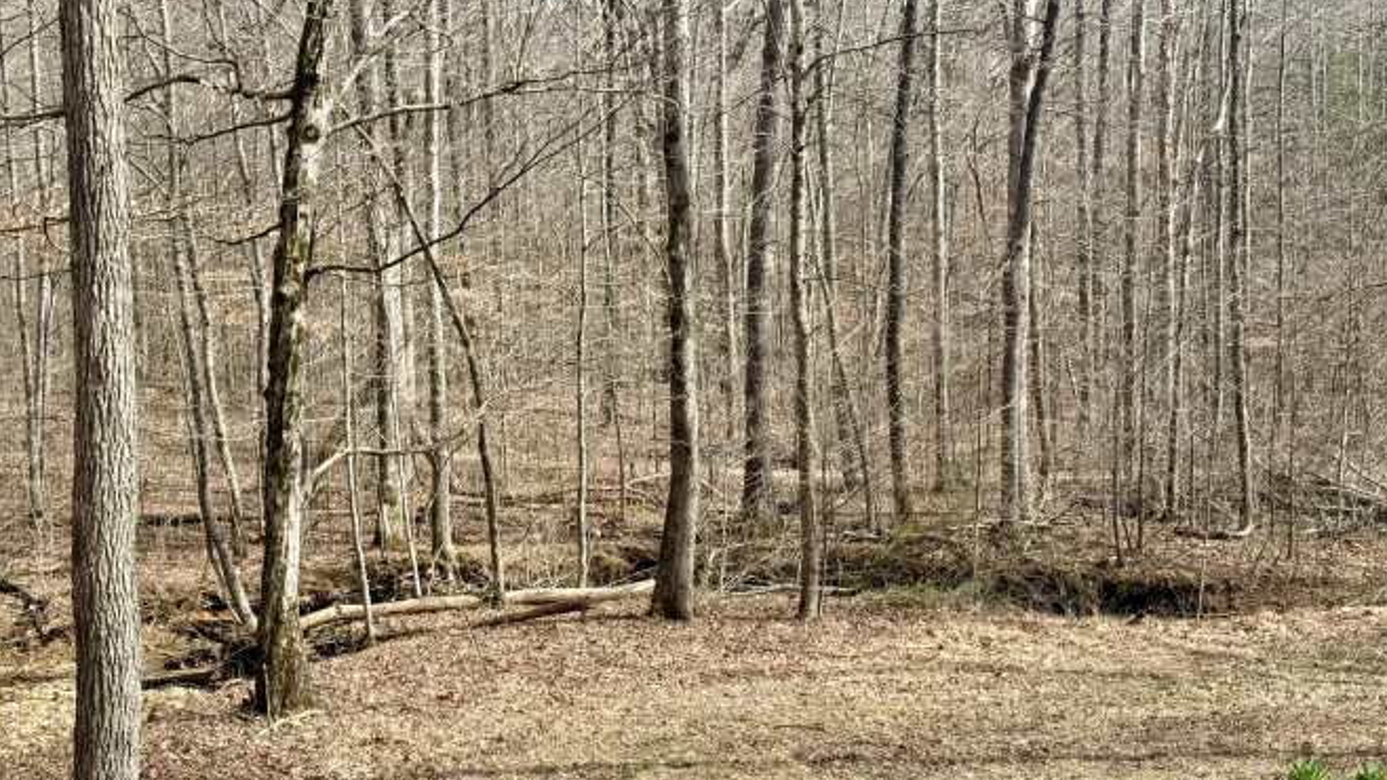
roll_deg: +2.3
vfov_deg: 22.5
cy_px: 512
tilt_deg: -4.7
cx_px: 699
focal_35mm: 53
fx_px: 1949
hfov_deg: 39.2
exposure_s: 1/1883
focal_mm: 6.76
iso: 80
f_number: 1.78
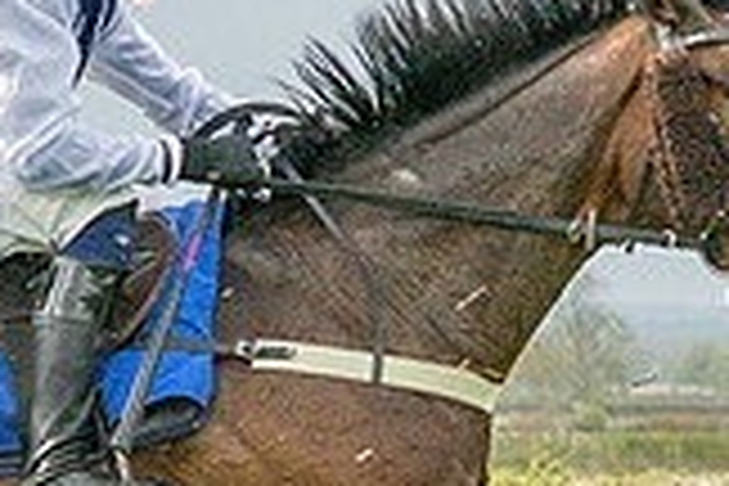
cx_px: -88
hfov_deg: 4.9
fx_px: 8565
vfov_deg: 3.2
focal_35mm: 423
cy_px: 937
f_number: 2.8
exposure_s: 1/2500
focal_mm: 35
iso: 400
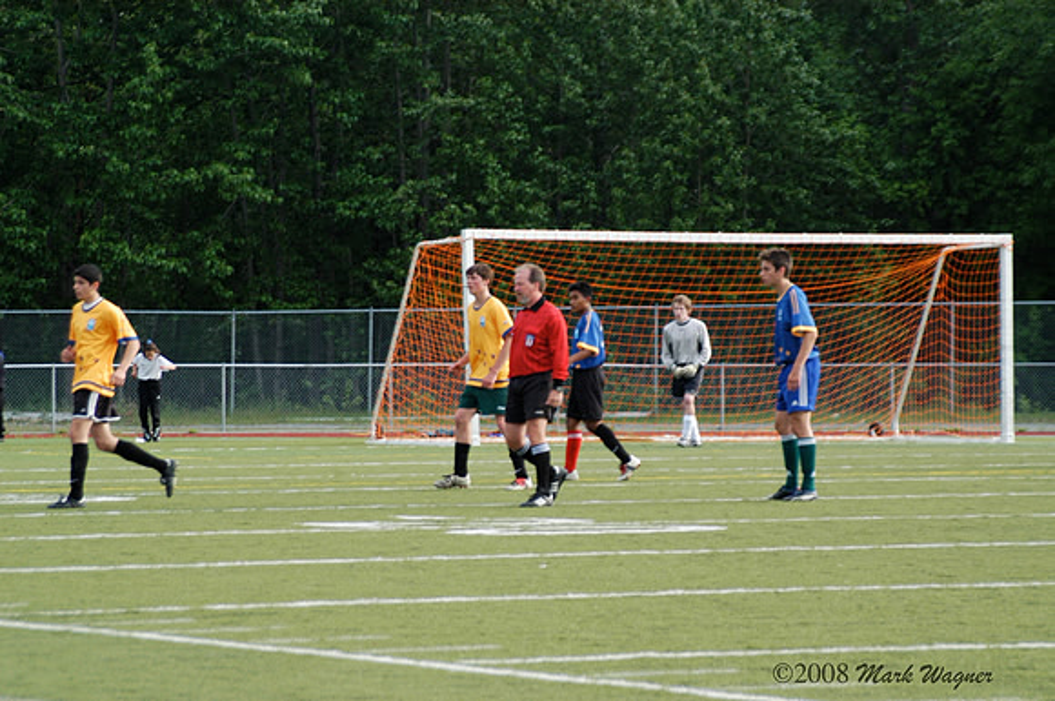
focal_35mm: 195
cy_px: 350
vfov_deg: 7.0
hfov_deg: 10.6
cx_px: 528
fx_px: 5707
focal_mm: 130
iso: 400
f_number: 5.6
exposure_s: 1/320
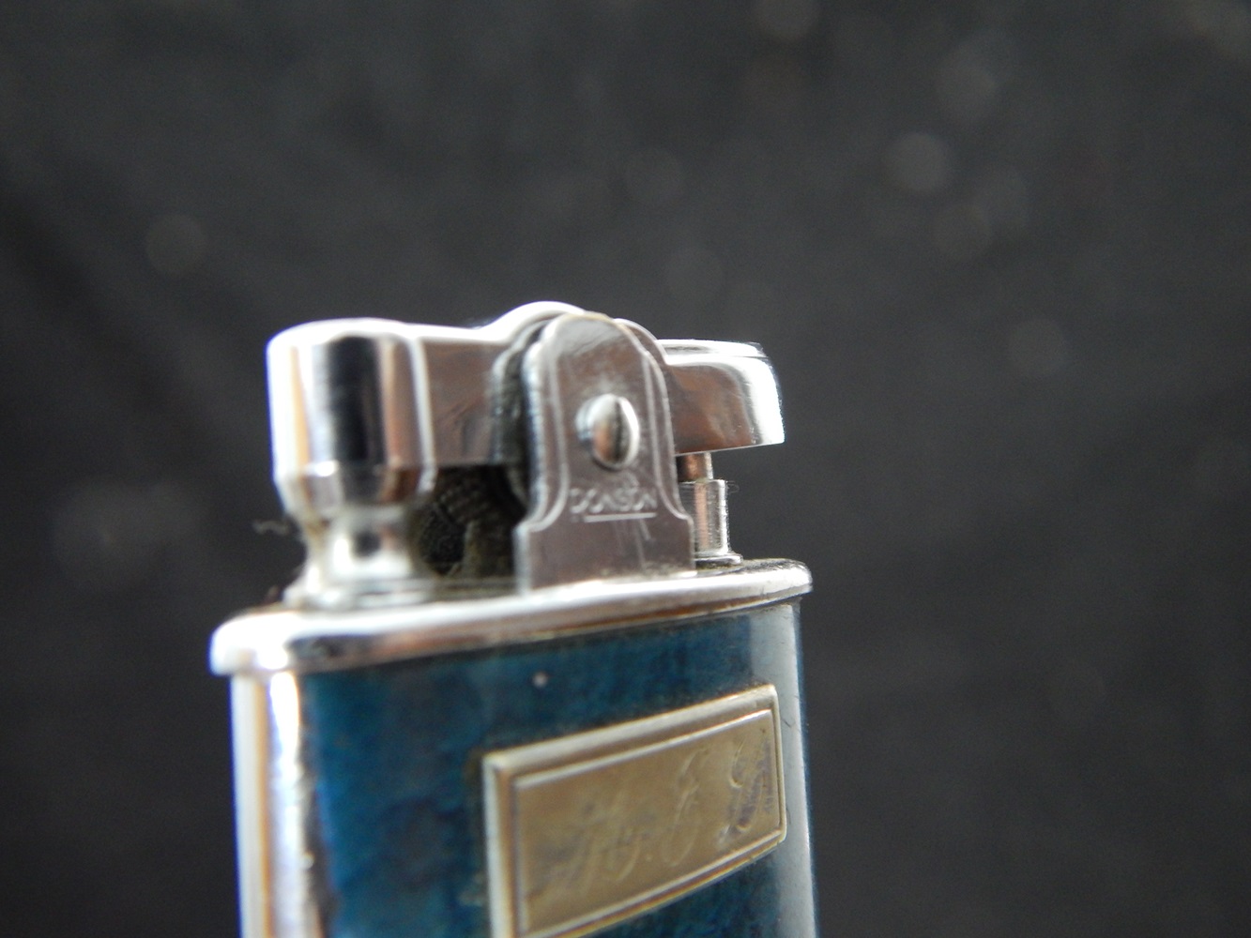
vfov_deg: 45.4
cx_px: 626
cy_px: 469
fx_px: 1120
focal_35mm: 31
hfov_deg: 58.3
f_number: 3.2
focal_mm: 5.6
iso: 400
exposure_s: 1/8
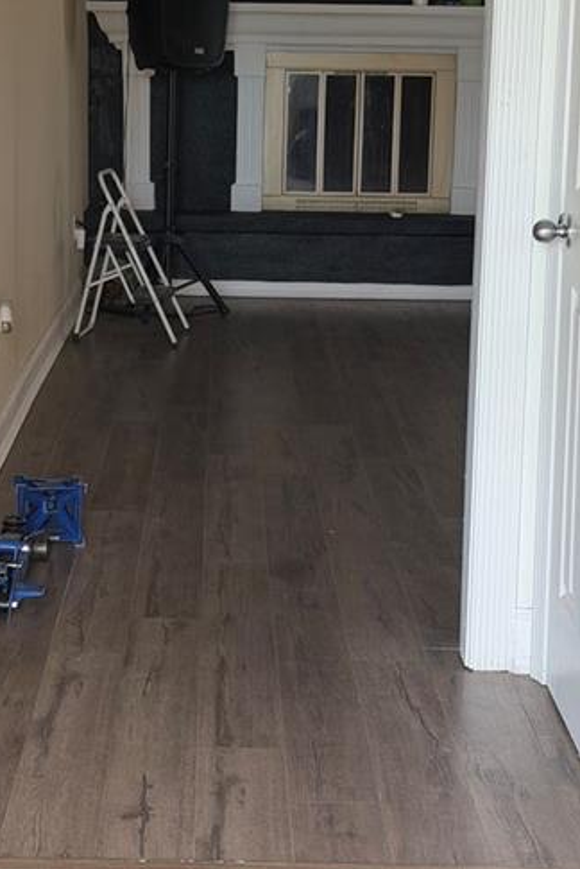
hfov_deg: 17.3
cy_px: 312
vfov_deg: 25.6
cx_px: 238
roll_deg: -1.6
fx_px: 1906
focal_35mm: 79
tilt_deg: -9.1
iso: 100
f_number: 1.78
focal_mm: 6.76
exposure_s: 1/65
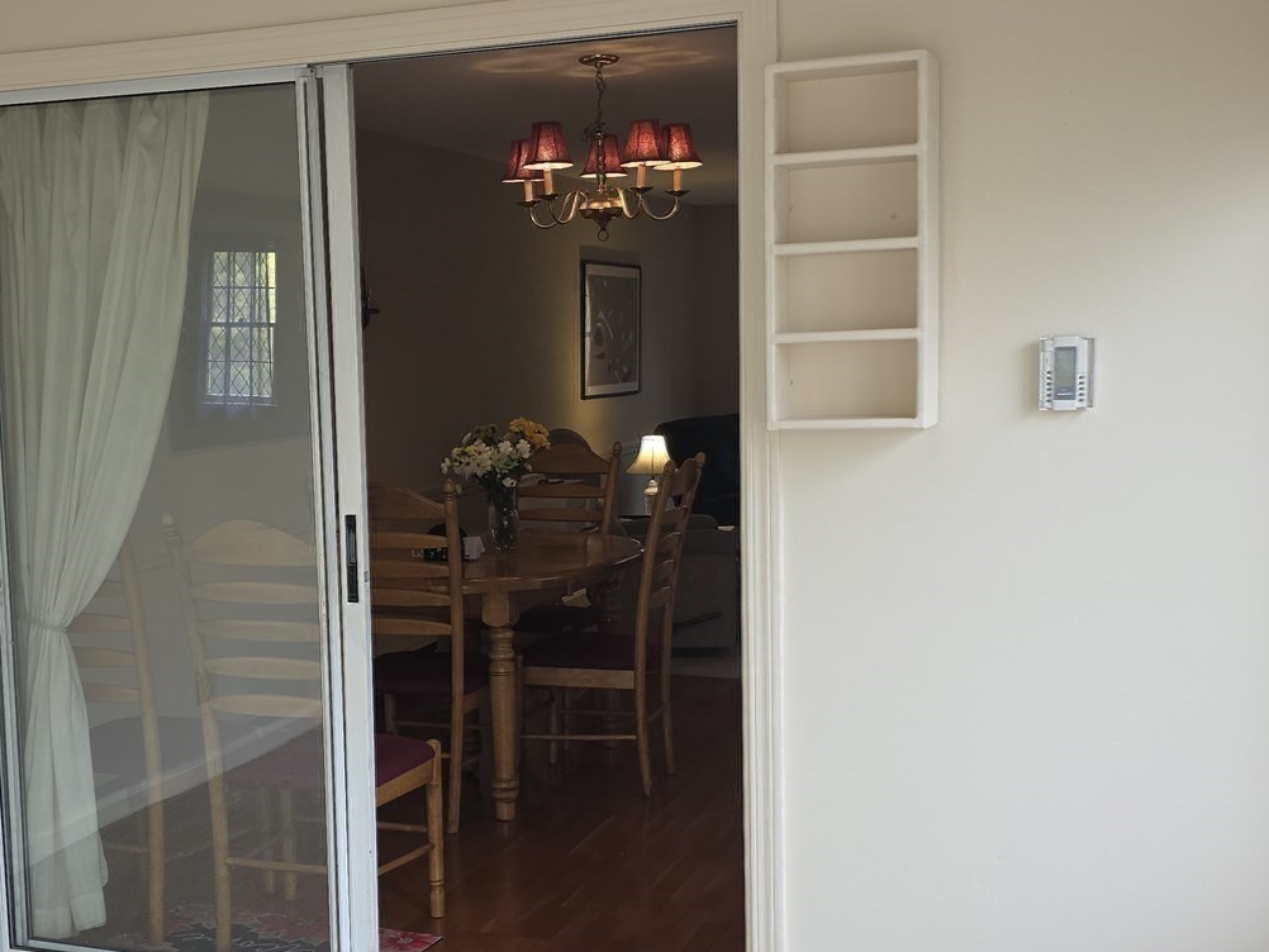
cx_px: 460
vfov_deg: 30.8
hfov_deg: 40.1
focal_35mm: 47
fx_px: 1723
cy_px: 585
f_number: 1.7
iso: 16
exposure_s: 1/60
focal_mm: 6.3
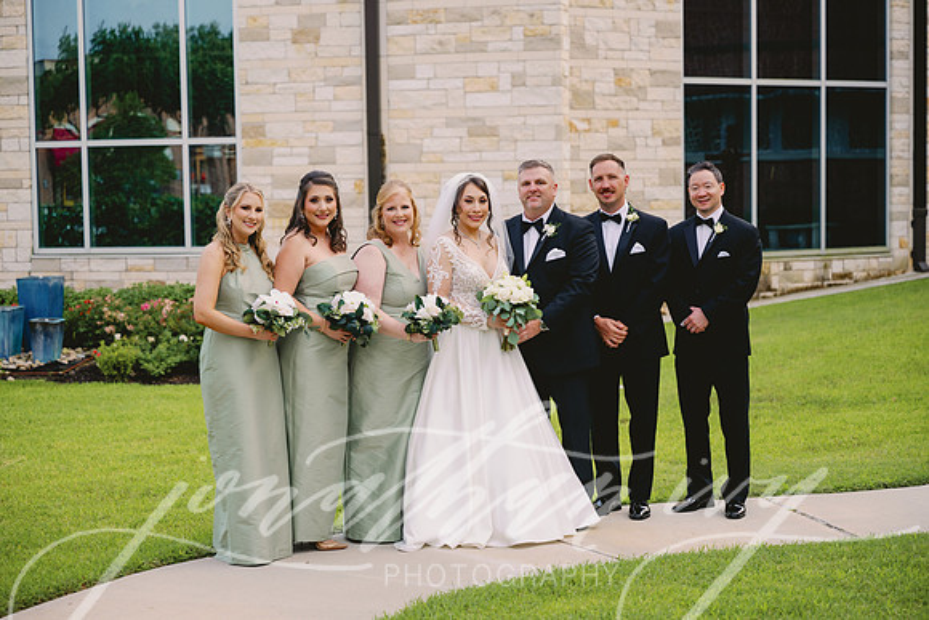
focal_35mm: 70
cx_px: 464
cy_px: 310
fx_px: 1807
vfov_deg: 19.5
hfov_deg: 28.8
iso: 80
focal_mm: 70
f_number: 2.8
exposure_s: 1/200
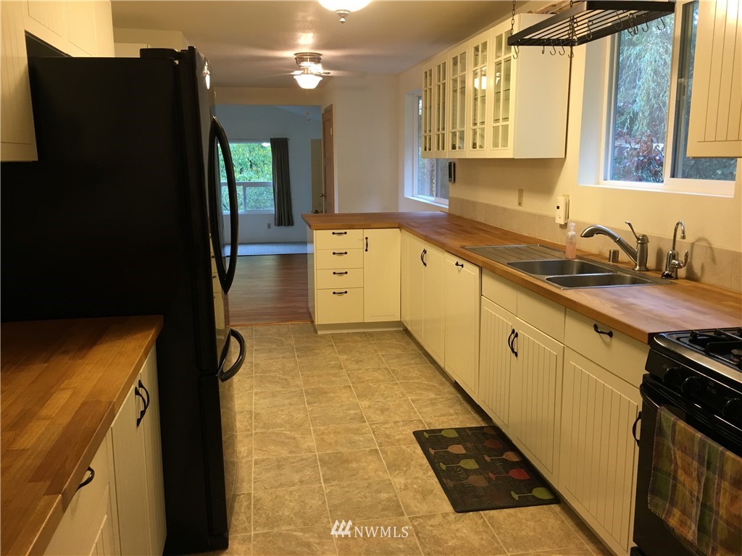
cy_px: 278
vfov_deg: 48.2
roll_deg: +0.4
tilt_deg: -10.8
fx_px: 622
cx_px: 371
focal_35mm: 29
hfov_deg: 61.7
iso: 80
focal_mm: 4.15
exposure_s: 1/30
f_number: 2.2
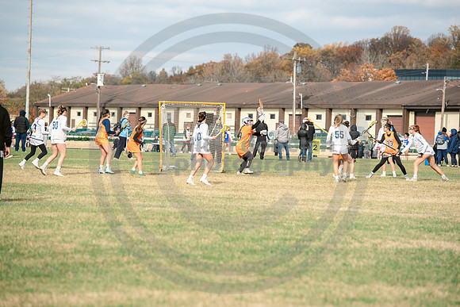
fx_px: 2556
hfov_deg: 10.3
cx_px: 230
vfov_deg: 6.9
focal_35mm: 200
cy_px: 154
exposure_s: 1/1600
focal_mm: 200
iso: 250
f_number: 5
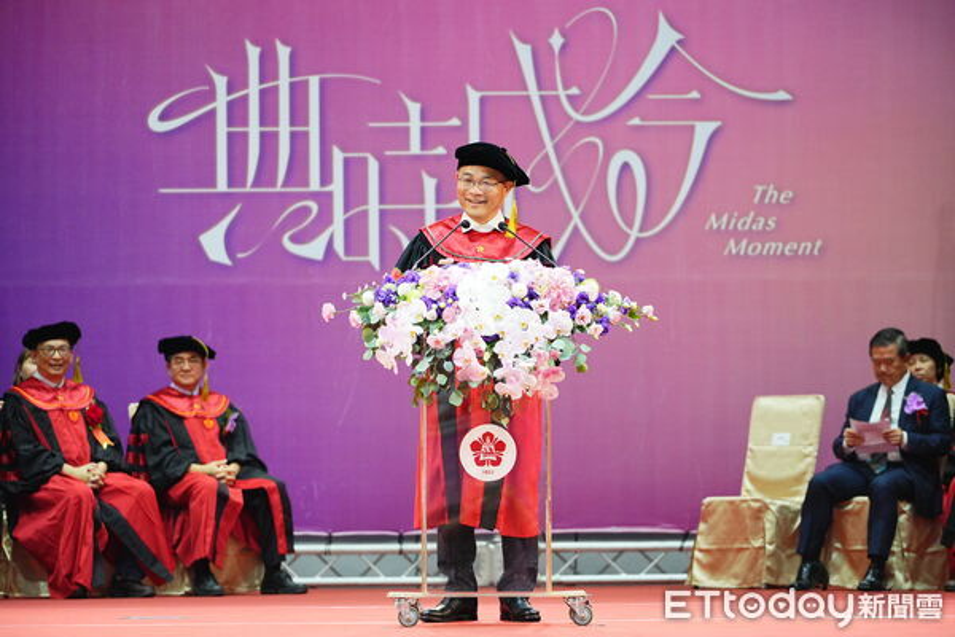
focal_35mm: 188
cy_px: 318
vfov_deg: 7.3
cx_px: 478
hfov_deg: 10.9
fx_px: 4987
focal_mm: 188
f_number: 4
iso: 2500
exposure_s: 1/320
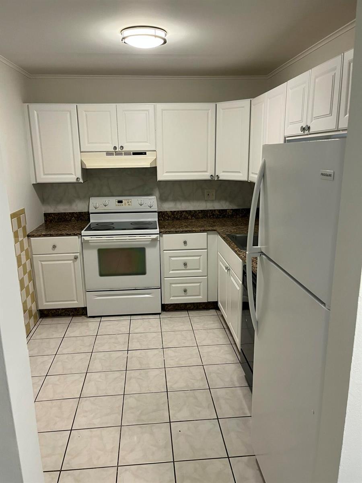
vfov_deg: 67.3
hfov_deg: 53.1
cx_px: 181
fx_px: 363
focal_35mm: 26
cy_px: 242
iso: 100
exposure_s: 1/60
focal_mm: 5.1
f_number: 1.6
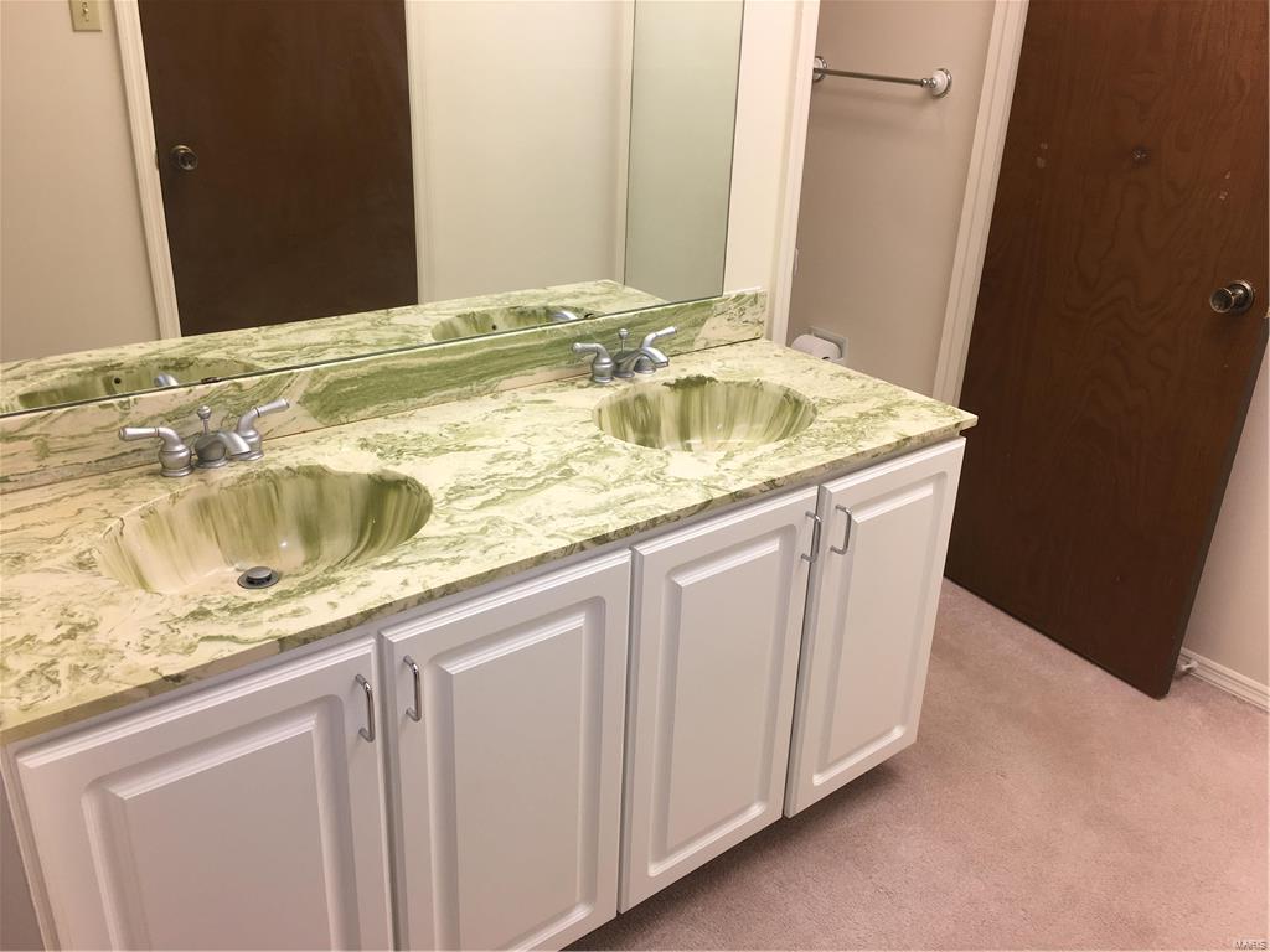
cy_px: 476
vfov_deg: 48.2
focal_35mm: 29
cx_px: 635
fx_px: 1064
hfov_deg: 61.7
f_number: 2.2
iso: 25
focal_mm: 4.15
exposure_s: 1/30
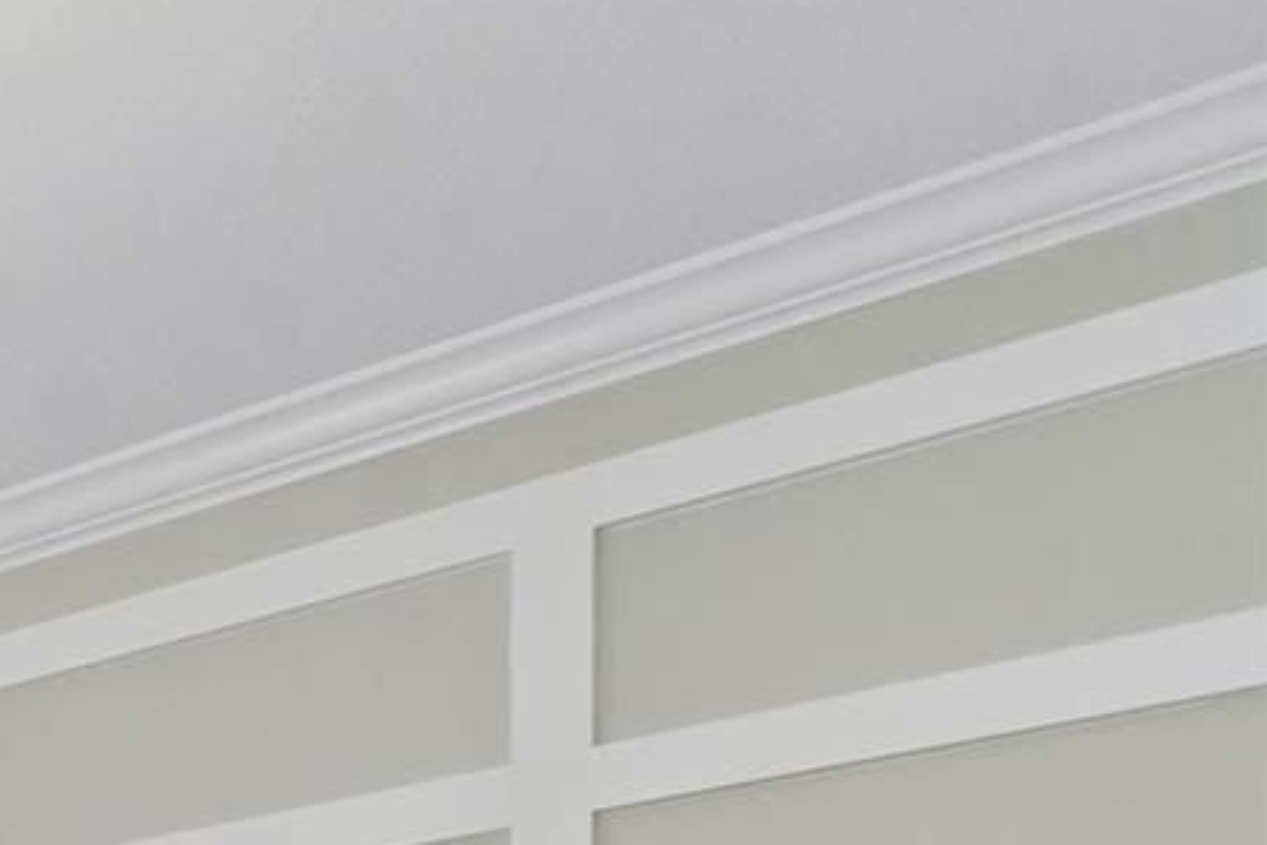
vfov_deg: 19.6
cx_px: -1010
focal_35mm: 54
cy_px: 1459
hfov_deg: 22.2
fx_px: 1900
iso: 100
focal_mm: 10
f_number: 7.1
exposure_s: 1/1.67
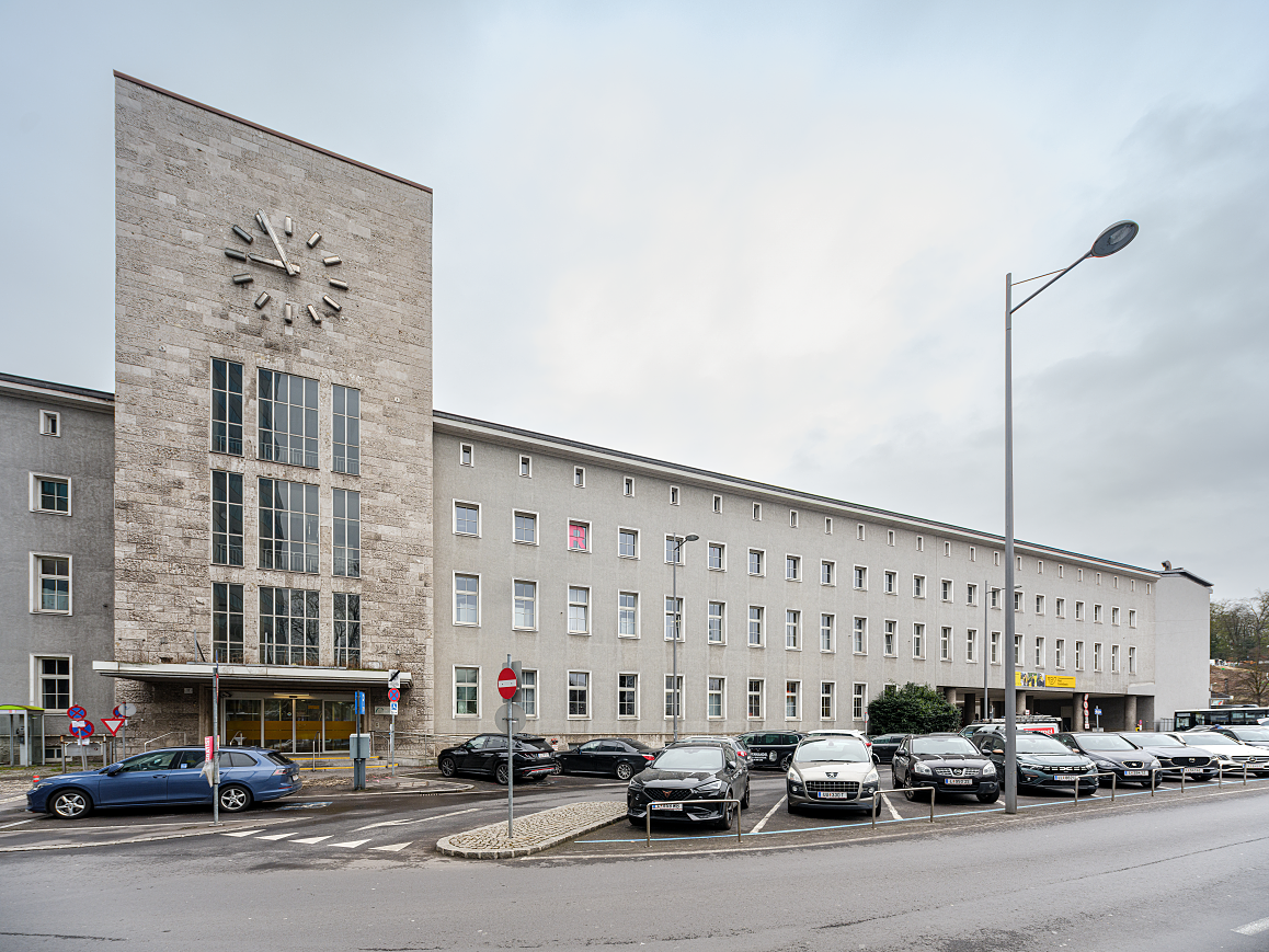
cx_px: 634
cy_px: 476
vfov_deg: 89.9
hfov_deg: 106.2
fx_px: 477
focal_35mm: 13
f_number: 8
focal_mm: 17
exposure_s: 1/125
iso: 800
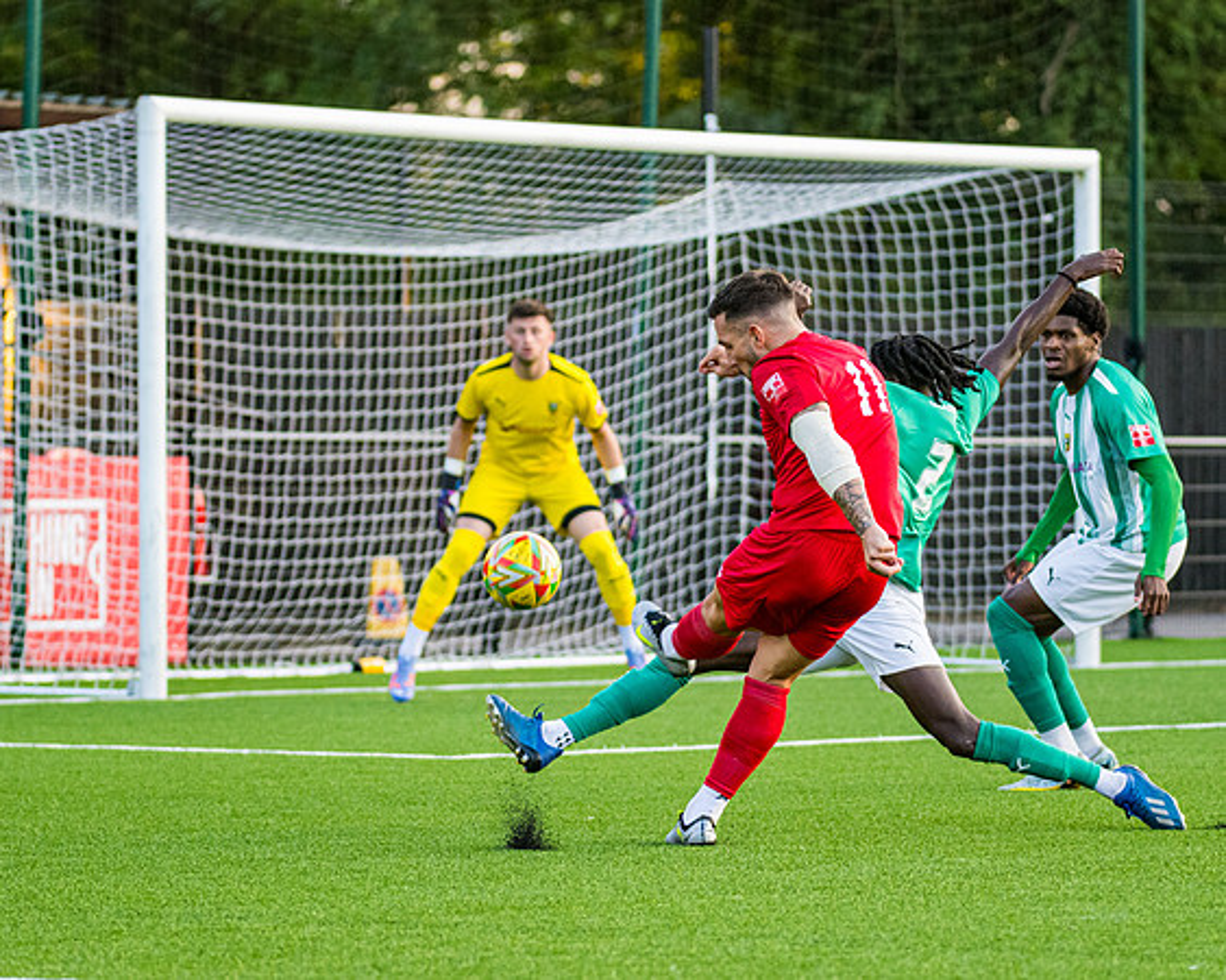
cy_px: 494
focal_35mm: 253
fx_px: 9177
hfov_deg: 7.6
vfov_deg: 6.1
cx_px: 657
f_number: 2.8
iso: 1250
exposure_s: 1/1000
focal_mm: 135
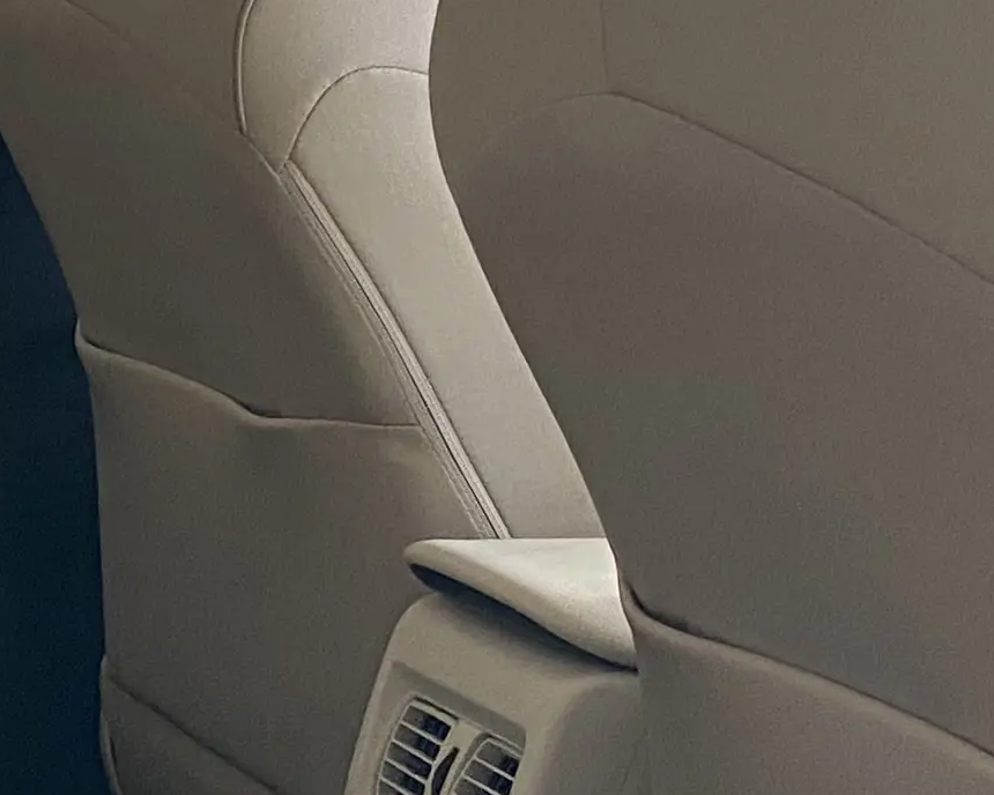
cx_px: -645
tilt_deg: -11.1
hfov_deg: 14.6
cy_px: 501
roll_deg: -0.3
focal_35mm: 119
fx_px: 3501
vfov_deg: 12.9
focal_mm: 4.25
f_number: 1.8
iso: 125
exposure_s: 1/78
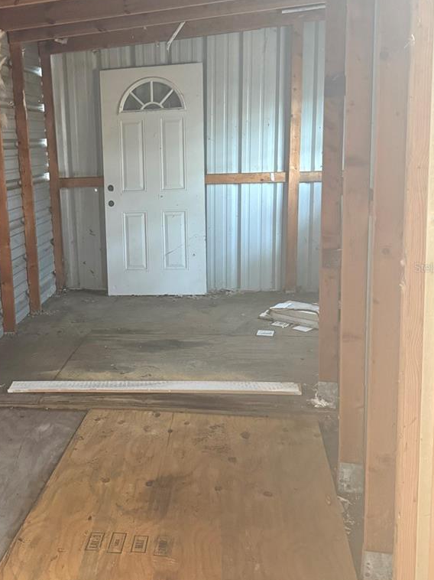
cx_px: 125
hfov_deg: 37.0
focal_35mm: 38
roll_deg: +1.8
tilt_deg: -8.6
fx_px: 636
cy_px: 267
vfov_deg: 48.9
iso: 500
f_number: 1.78
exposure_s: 1/60
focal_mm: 6.76
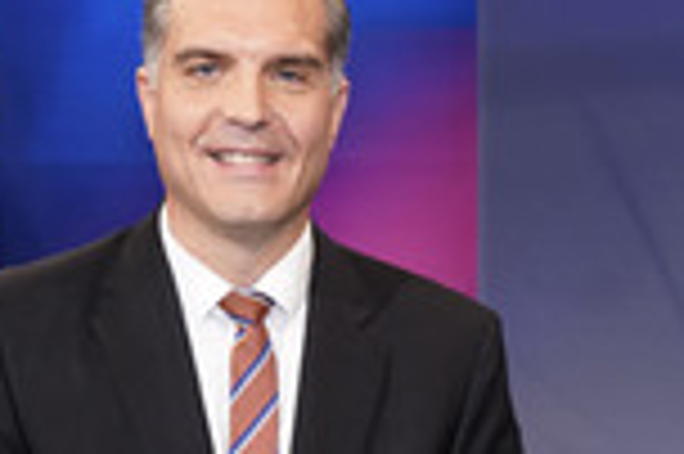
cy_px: 553
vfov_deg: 14.3
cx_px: 263
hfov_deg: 22.1
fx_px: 1746
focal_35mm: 92
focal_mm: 31
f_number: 5
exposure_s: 1/125
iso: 2000
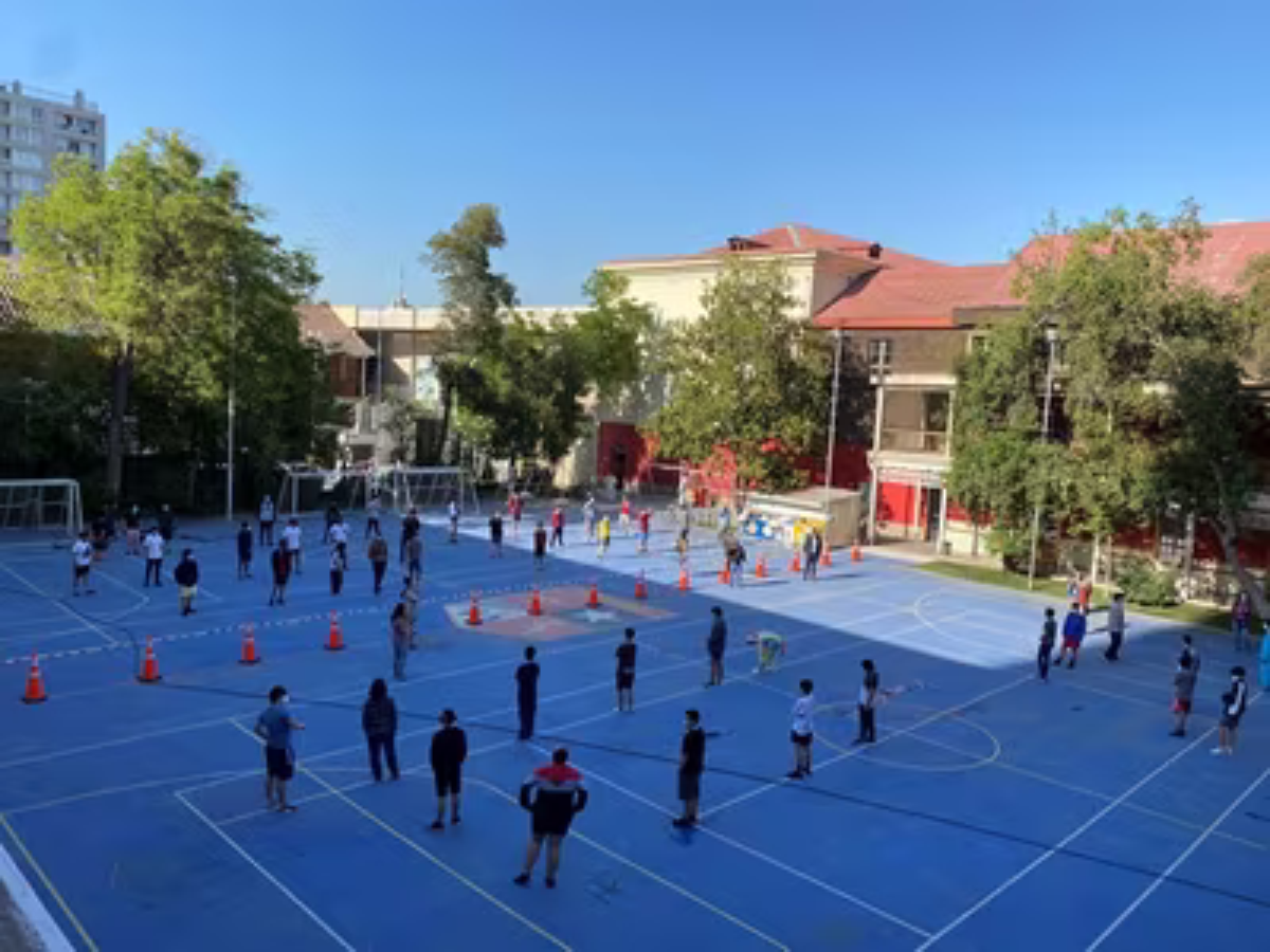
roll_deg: -2.7
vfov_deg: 53.1
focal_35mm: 26
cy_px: 476
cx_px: 635
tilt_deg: -5.1
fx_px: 954
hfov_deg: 67.3
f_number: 1.8
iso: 32
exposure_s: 1/1543
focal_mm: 4.25
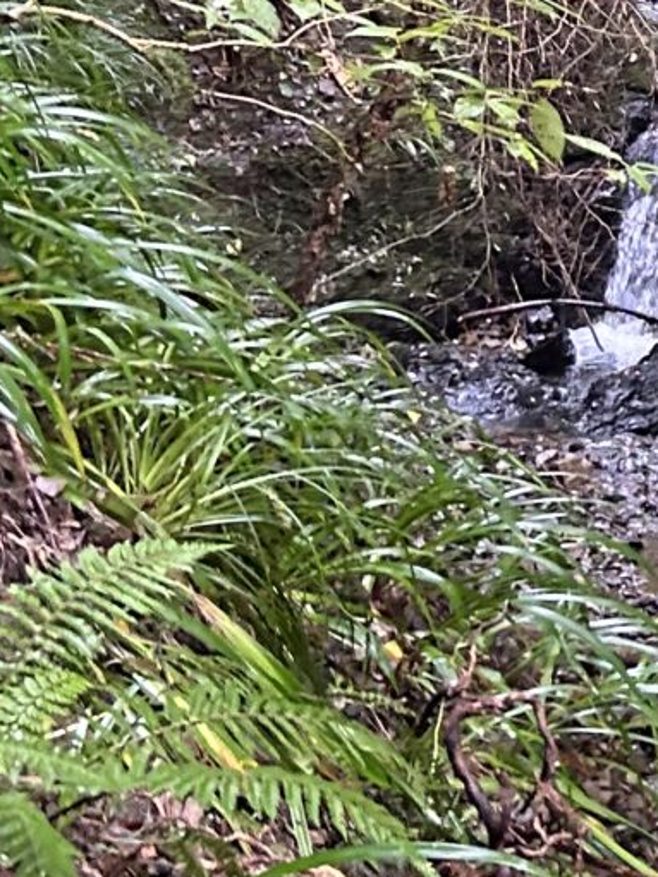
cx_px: 1371
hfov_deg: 11.5
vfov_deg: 16.9
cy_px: 33
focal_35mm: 114
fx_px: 2891
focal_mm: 5.7
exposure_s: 1/60
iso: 250
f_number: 1.5
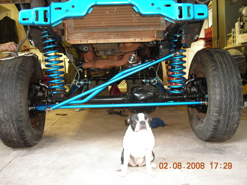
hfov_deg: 49.0
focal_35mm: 38
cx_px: 124
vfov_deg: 37.7
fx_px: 271
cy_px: 92
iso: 200
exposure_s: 1/10
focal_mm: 6.3
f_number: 3.2
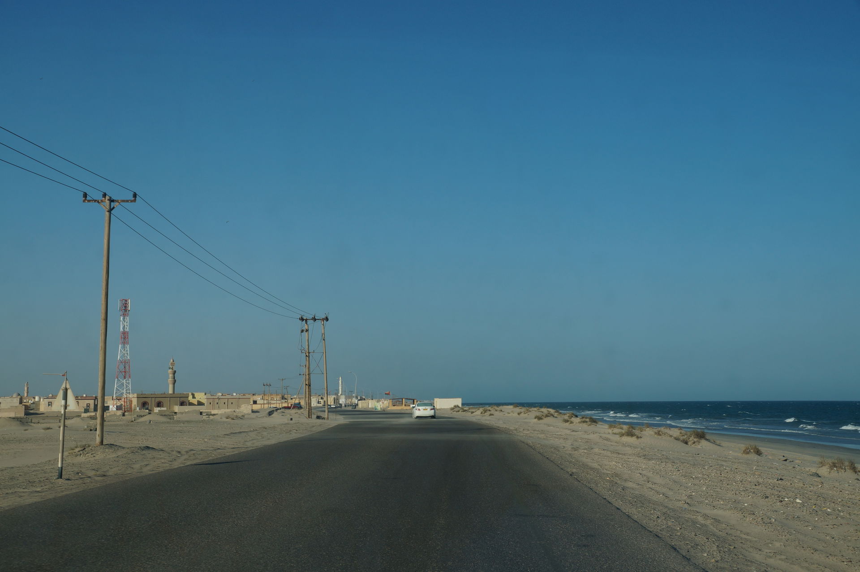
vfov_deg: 29.8
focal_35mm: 45
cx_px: 430
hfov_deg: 43.6
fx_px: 1074
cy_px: 286
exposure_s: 1/250
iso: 100
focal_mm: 30
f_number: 13
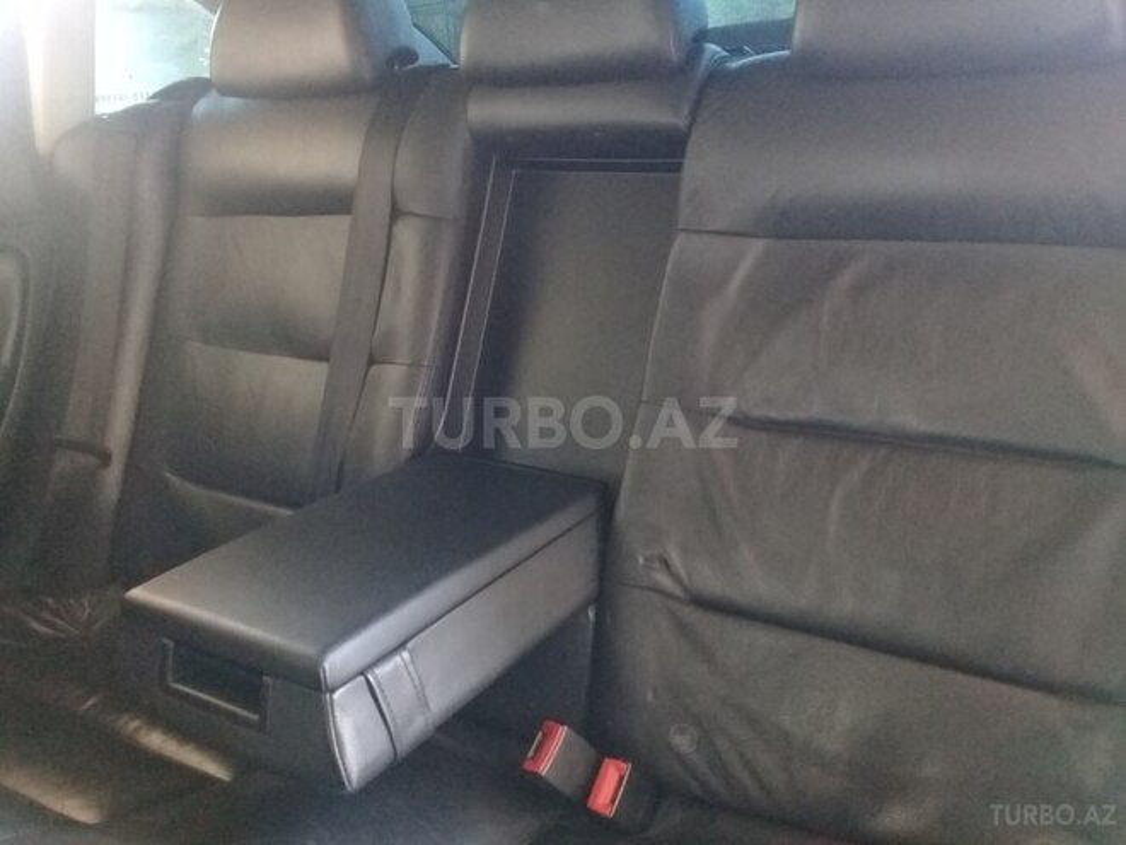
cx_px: 563
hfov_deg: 58.4
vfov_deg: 45.4
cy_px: 422
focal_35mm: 31
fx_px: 1008
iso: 400
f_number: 2.2
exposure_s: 1/15
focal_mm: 3.3
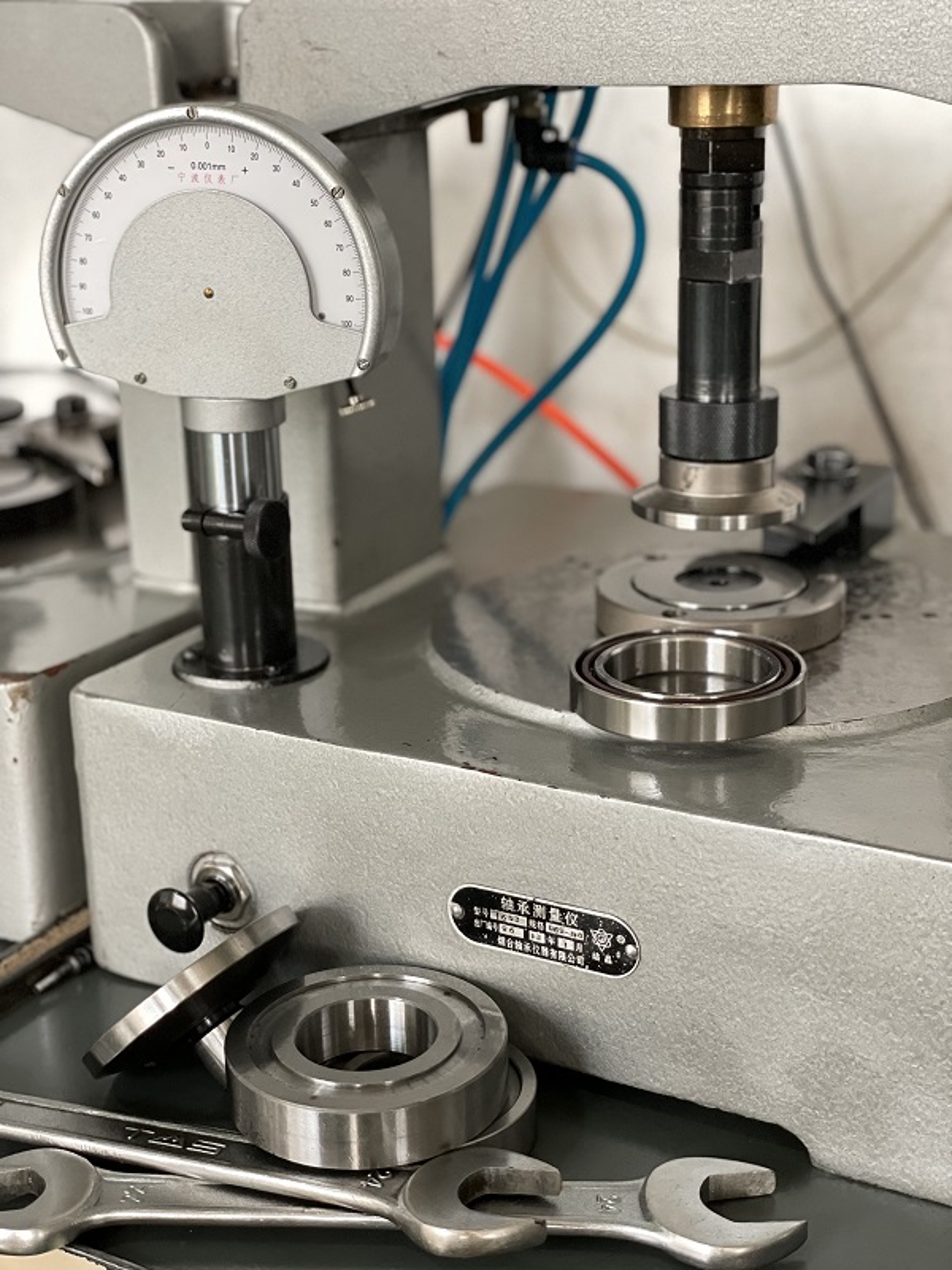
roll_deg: +1.5
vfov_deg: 36.8
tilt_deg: -18.8
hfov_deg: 28.0
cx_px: 476
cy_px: 635
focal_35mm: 52
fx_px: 1907
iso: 250
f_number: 2
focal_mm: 6
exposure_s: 1/100
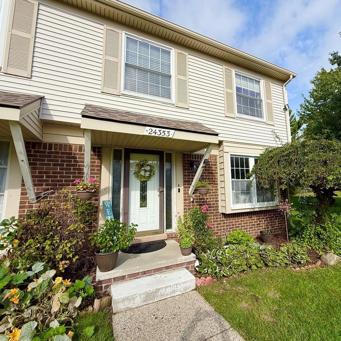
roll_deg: +1.2
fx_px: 189
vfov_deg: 84.0
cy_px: 166
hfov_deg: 83.2
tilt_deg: +7.6
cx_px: 200
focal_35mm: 17
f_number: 2.2
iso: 50
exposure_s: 1/2506
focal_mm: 2.22
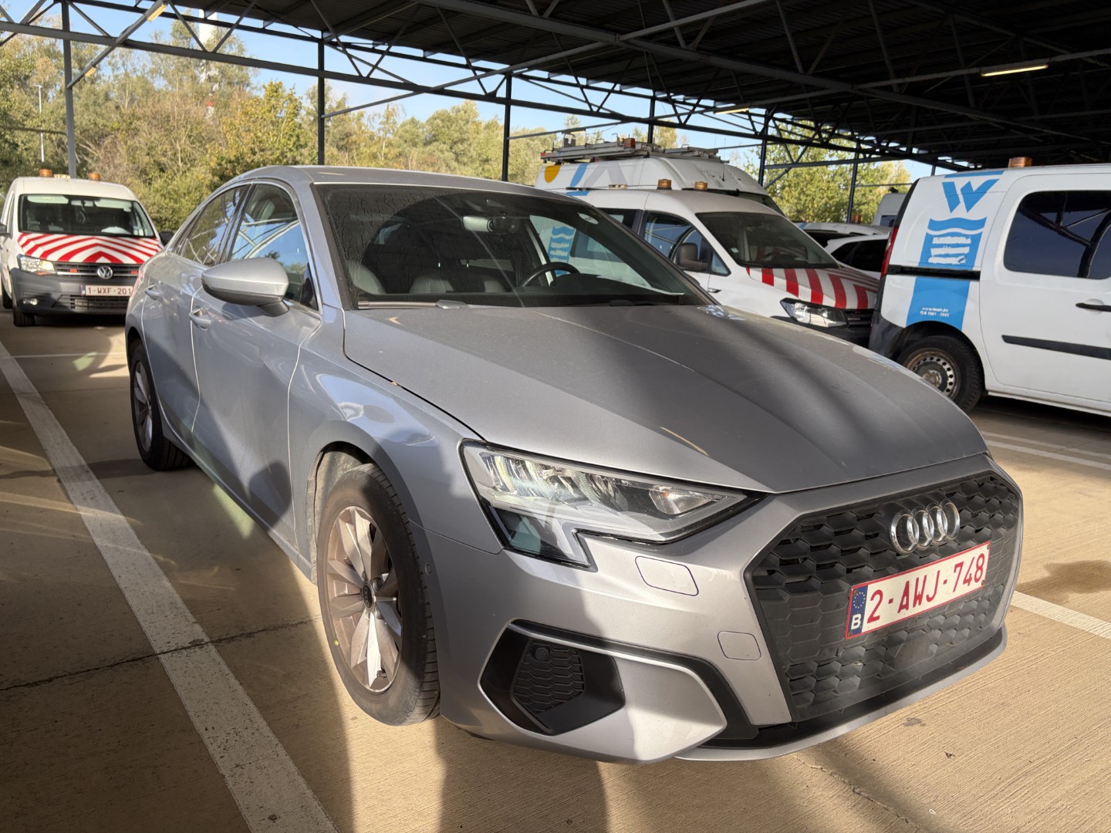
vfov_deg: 53.1
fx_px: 834
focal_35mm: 26
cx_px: 556
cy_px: 416
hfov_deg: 67.3
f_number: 1.6
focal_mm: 5.96
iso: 50
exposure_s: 1/820
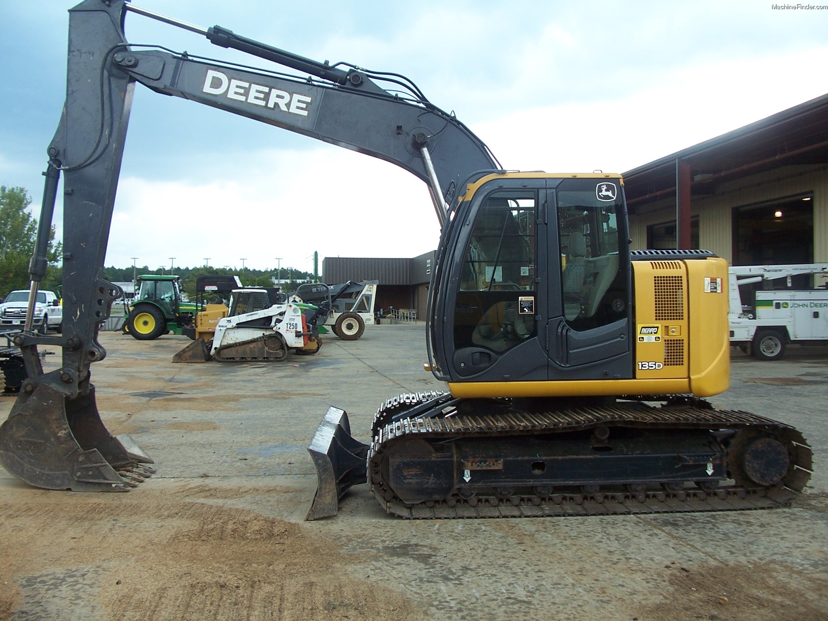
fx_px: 837
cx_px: 414
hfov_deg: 52.6
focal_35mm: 35
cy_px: 310
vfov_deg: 40.7
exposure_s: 1/180
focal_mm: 6
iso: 80
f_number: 2.8
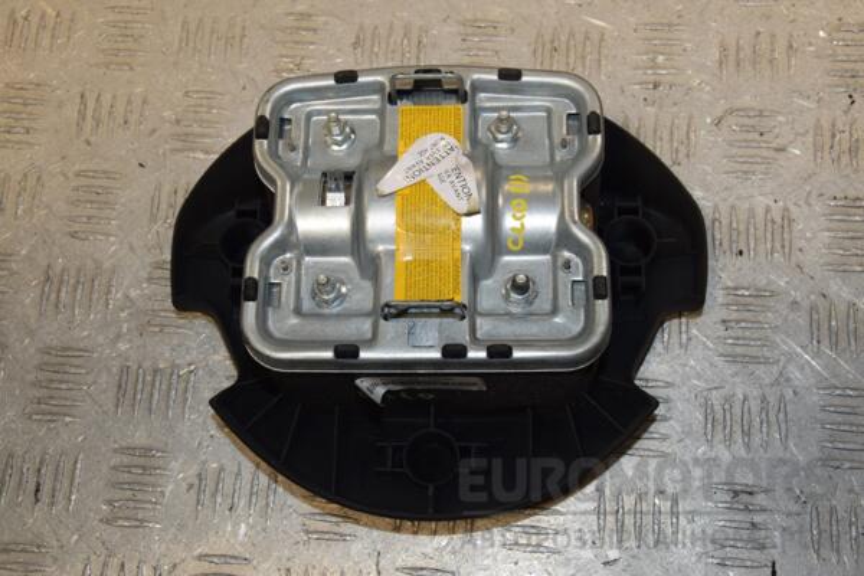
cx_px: 432
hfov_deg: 38.9
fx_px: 1224
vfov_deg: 26.5
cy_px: 288
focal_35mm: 51
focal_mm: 34
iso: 800
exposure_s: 1/200
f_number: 10
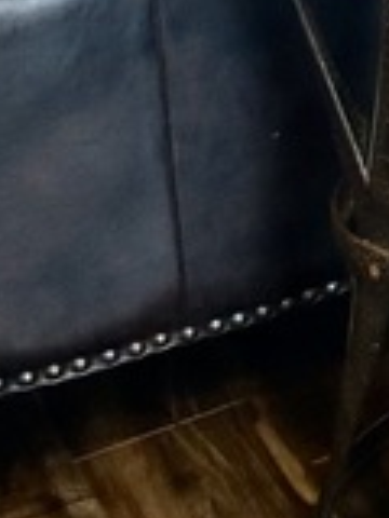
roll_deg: +1.5
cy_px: -612
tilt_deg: -11.9
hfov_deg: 7.6
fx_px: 2622
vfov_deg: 10.2
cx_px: 1096
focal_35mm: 175
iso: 80
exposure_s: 1/60
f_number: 1.5
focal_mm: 5.7
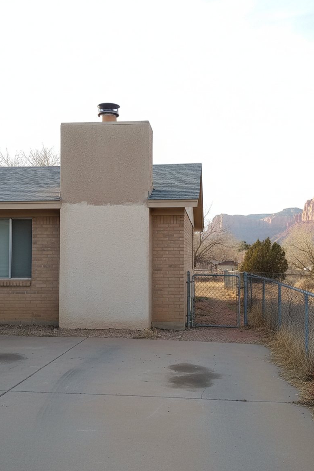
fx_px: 366
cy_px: 240
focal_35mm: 28
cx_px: 168
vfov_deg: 65.5
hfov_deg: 46.4
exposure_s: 1/61
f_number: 1.6
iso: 903
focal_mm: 5.7
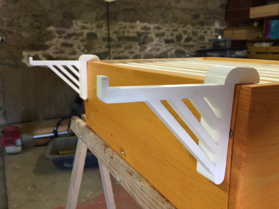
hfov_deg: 61.7
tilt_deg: -12.2
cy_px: 104
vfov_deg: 48.2
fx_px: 234
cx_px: 140
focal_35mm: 29
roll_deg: -0.2
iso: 64
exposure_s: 1/17
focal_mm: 4.15
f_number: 2.2
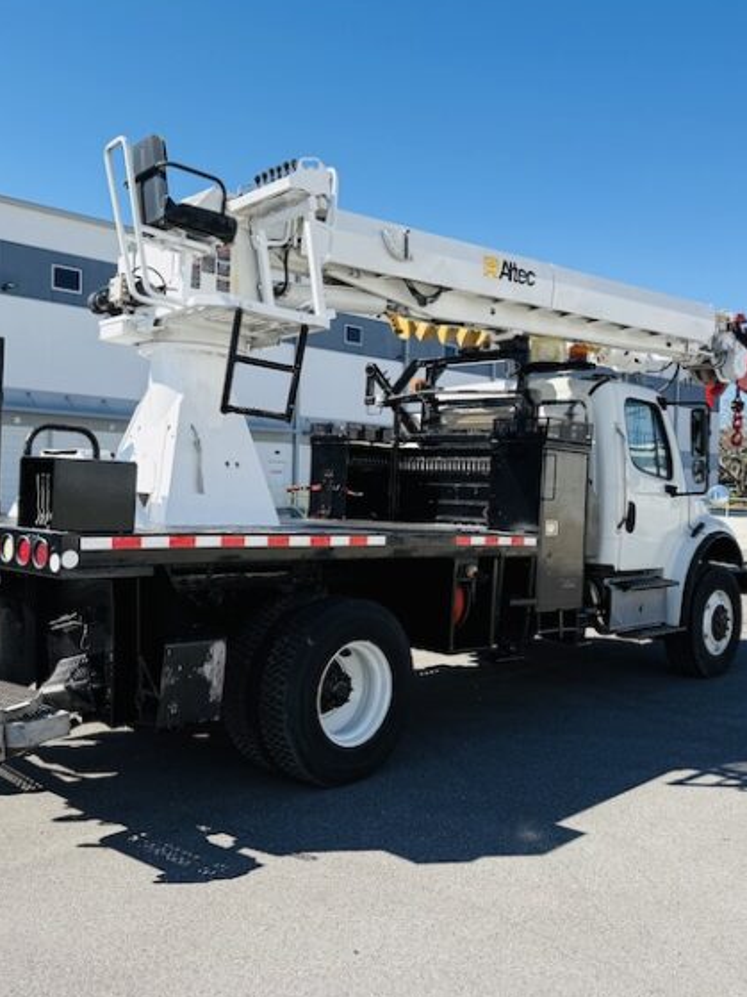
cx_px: 382
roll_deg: -0.9
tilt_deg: +0.9
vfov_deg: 55.4
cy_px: 492
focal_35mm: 33
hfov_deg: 42.9
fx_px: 950
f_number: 1.78
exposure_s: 1/3425
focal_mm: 6.76
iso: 80
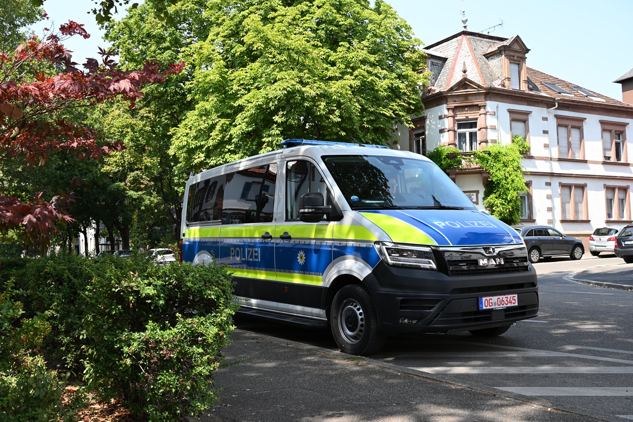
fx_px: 615
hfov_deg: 54.4
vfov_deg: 37.9
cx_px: 316
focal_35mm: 35
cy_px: 211
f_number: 9
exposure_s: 1/500
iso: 800
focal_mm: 35
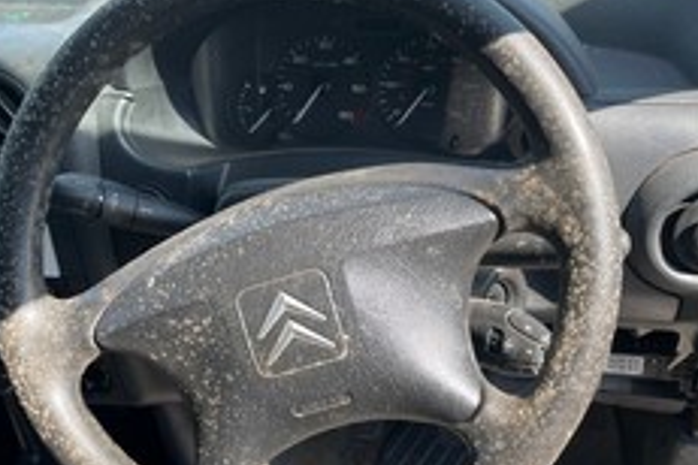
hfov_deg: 47.4
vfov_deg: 32.4
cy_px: 311
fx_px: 795
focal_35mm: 41
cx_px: 363
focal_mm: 4.2
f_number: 1.6
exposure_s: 1/458
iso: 32
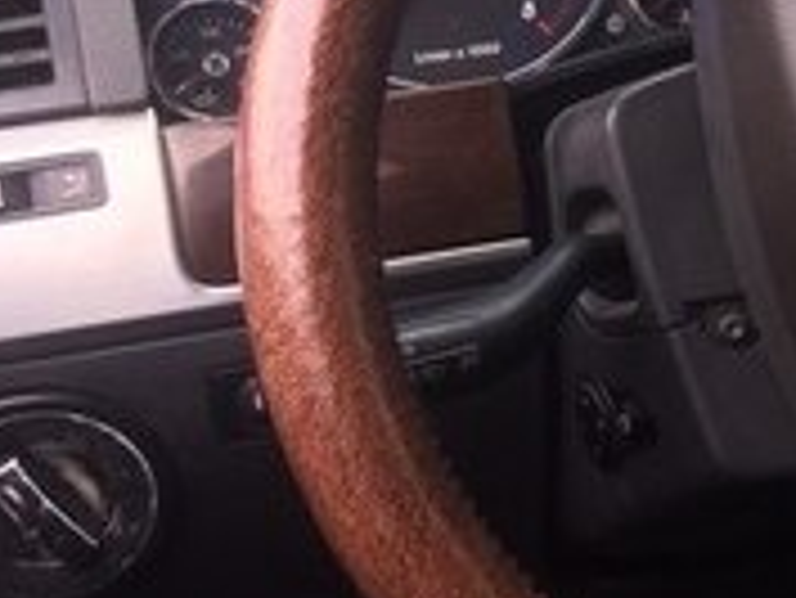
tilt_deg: -16.3
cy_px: 47
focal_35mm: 108
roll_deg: +0.4
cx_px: 1390
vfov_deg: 13.6
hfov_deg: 15.8
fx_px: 2485
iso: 32
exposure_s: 1/105
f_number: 2.2
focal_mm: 4.15
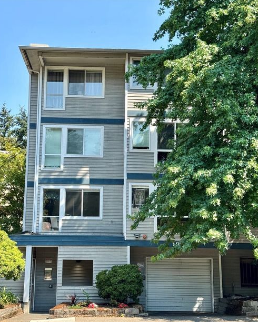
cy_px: 174
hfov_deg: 29.7
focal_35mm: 51
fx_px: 487
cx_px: 127
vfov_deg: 36.6
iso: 64
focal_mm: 6.76
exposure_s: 1/1215
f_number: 1.78
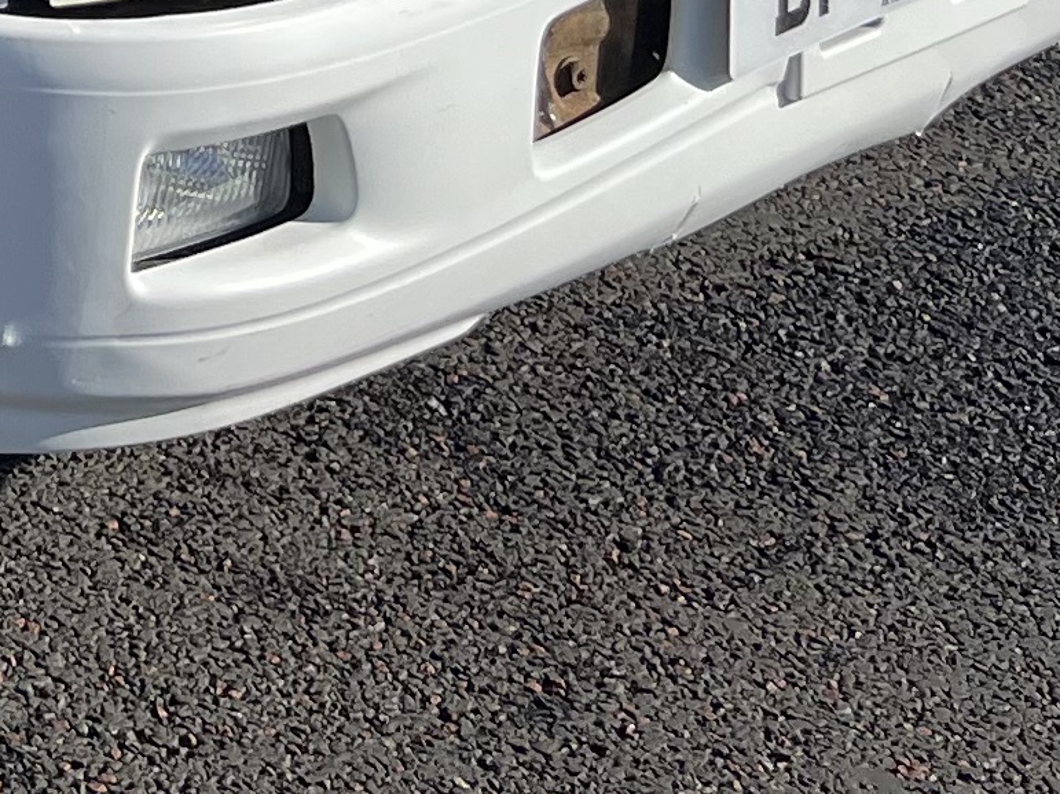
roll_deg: -1.5
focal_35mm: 136
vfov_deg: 9.5
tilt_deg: -4.5
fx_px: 4164
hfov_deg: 12.8
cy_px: -1229
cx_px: -993
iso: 50
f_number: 1.6
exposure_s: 1/3049
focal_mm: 5.1
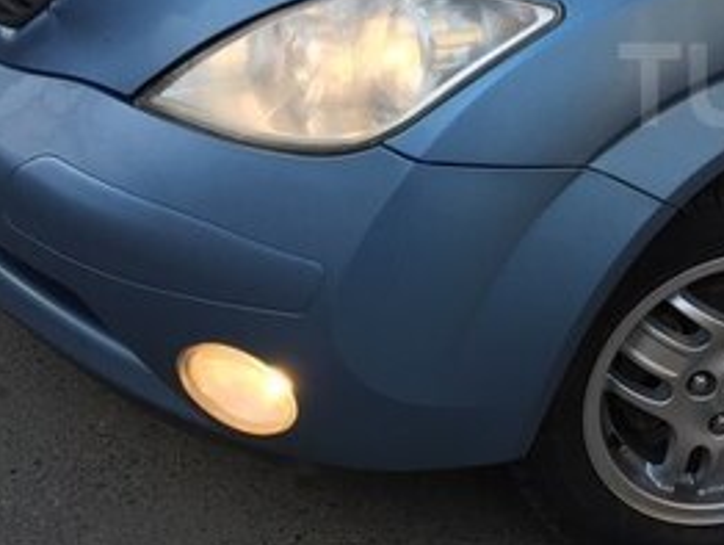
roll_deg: -8.2
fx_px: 1528
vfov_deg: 19.9
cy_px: 84
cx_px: 901
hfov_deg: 23.9
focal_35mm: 73
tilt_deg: -23.2
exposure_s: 1/412
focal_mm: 4.15
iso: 32
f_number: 2.2
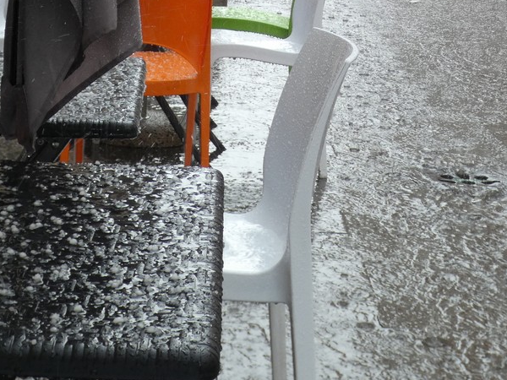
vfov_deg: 17.9
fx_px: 1201
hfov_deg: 23.8
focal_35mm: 82
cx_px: 285
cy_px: 86
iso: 100
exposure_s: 1/80
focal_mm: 7.3
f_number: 3.6
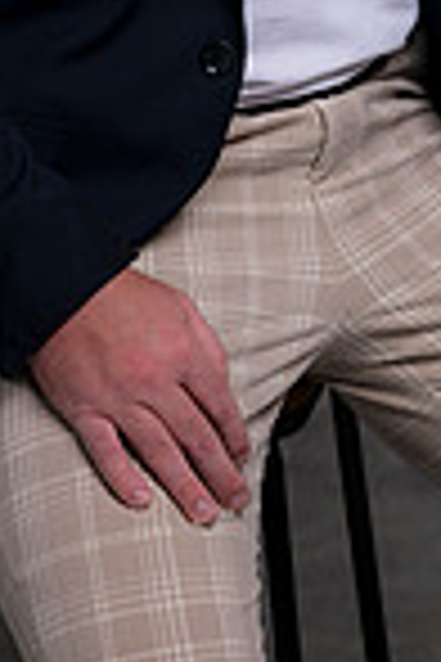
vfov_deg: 7.8
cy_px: -284
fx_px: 4795
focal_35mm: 261
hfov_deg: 5.3
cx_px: 274
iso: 100
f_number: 5
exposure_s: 1/200
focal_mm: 85
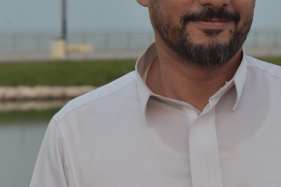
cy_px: 23
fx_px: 1318
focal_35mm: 169
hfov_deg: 12.1
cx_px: 221
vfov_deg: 8.1
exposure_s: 1/250
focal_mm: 78
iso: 2000
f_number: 8
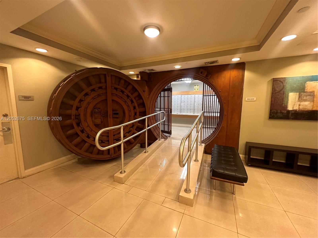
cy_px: 119
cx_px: 159
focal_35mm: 14
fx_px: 129
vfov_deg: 85.7
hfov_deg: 102.1
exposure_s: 1/60
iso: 320
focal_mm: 2.22
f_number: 2.2
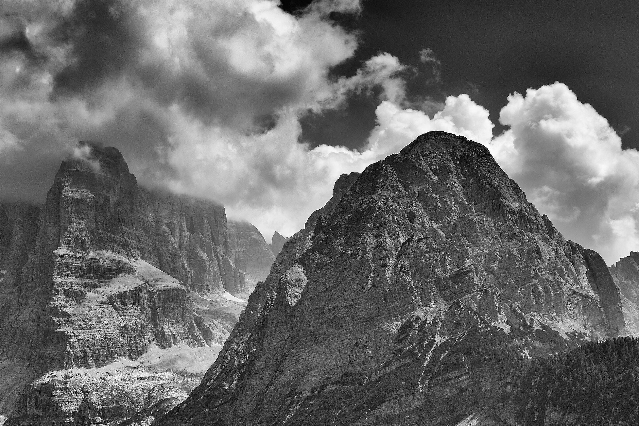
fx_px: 1633
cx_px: 289
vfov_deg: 14.9
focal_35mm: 92
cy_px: 226
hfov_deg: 22.1
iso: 200
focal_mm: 50
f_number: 8
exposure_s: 1/1000
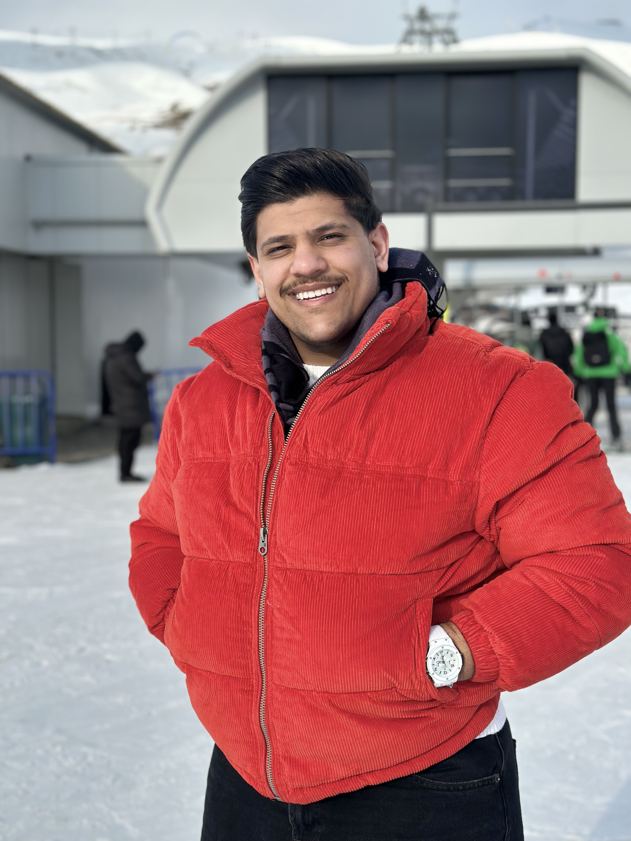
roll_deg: +0.2
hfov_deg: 30.3
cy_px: 420
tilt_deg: -4.5
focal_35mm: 48
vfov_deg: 39.7
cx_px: 316
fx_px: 1167
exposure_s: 1/3155
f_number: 1.78
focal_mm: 6.86
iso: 100
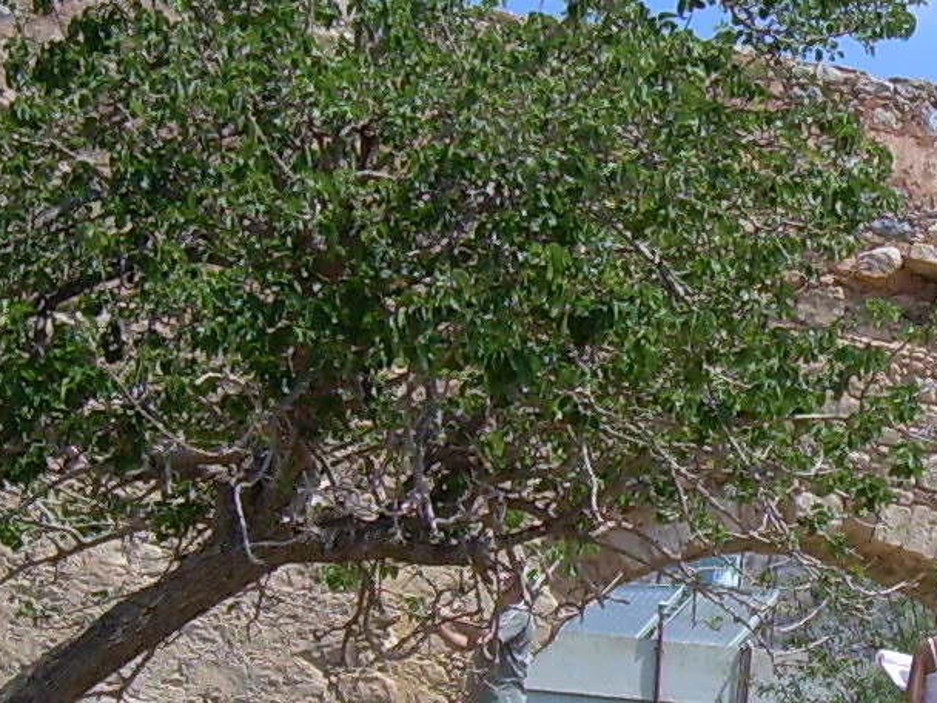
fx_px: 3844
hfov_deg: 13.6
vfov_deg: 10.4
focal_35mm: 142
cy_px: 438
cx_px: 1082
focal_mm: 6.3
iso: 50
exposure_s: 1/1091
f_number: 2.8
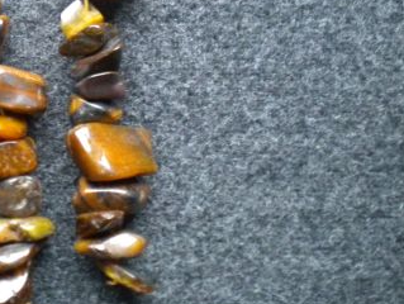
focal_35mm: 77
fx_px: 900
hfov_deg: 24.6
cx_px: 46
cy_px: 56
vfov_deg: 19.0
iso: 710
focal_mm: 7.4
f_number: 3.5
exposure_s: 1/8.8
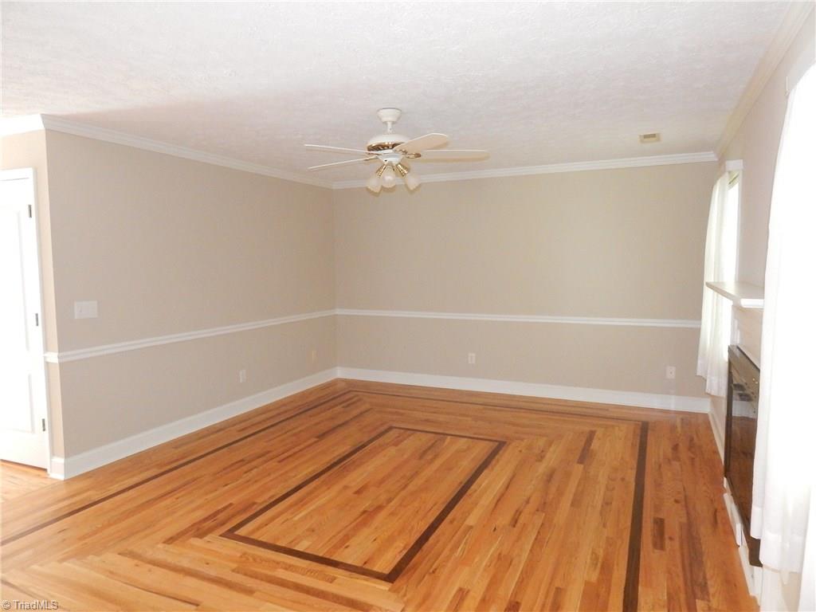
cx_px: 408
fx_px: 542
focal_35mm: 23
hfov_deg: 73.9
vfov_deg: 58.9
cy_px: 306
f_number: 3
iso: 800
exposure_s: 1/20
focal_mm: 4
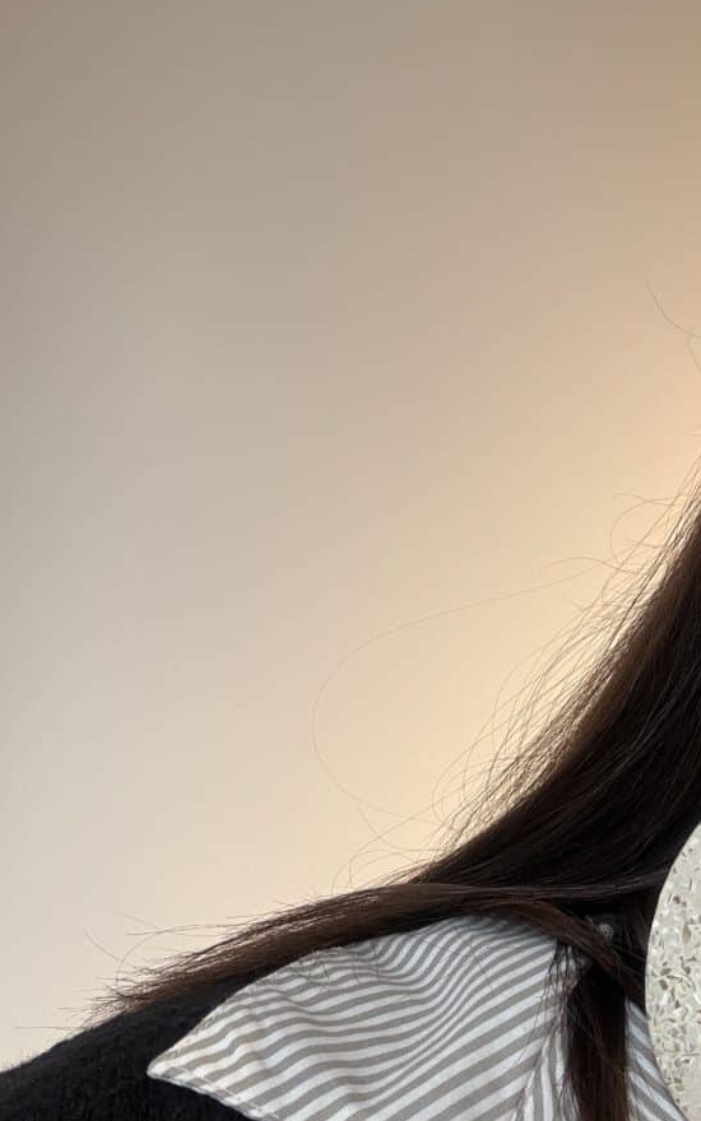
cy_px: 639
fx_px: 1131
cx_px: 470
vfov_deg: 52.6
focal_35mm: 37
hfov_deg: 34.1
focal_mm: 2.69
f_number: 1.9
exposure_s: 1/100
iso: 32
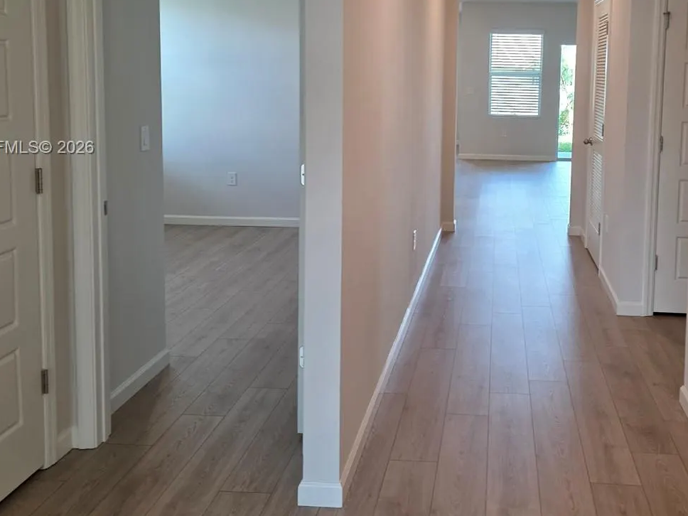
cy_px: 149
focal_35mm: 38
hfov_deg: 48.4
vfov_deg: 37.1
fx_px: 755
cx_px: 441
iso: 125
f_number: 1.7
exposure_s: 1/120
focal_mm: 6.3
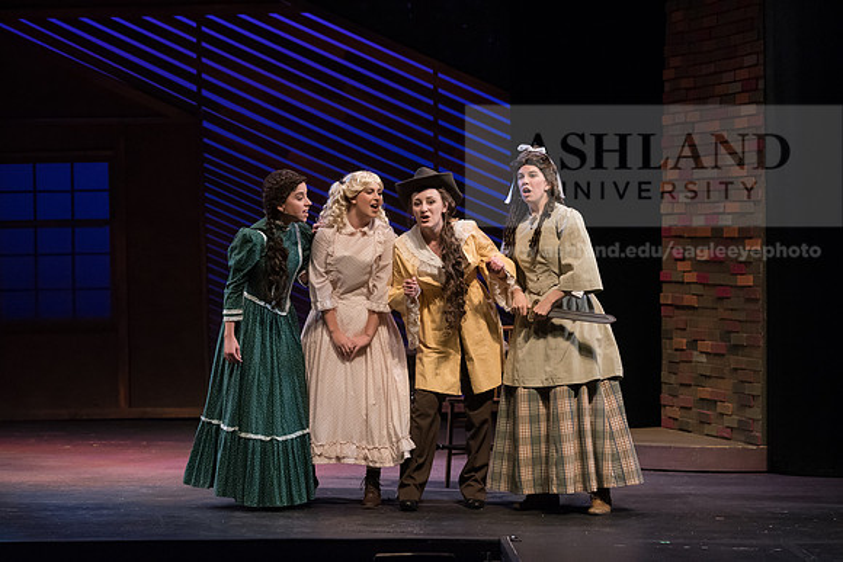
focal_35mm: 110
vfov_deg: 12.5
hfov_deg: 18.6
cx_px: 422
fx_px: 2576
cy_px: 281
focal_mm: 110
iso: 5000
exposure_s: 1/400
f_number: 4.5
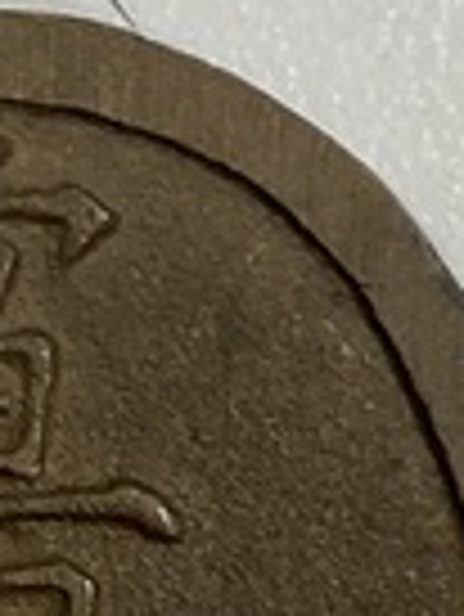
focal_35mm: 180
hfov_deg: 8.2
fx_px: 3212
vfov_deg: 10.7
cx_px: 27
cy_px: 830
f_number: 1.8
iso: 32
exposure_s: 1/100
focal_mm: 3
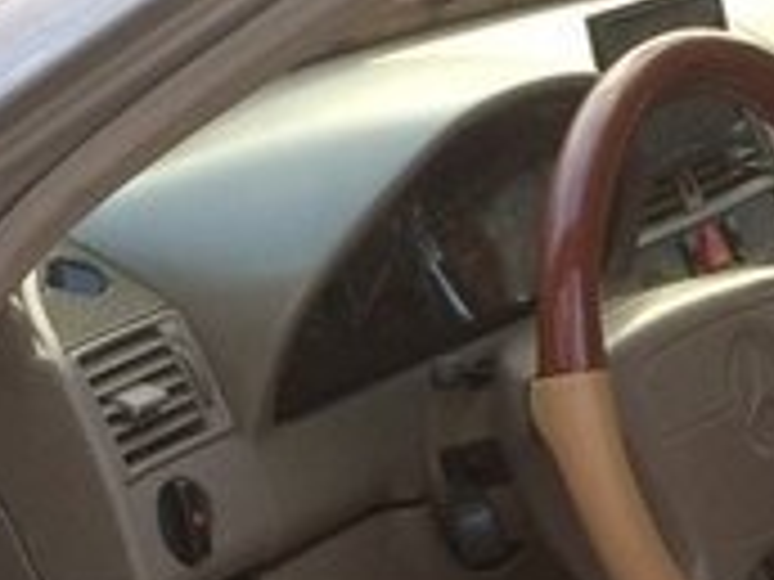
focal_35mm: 111
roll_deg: -3.0
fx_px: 2482
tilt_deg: -24.3
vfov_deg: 13.0
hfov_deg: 17.4
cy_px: 713
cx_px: 706
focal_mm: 4.15
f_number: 2.2
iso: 40
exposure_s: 1/33
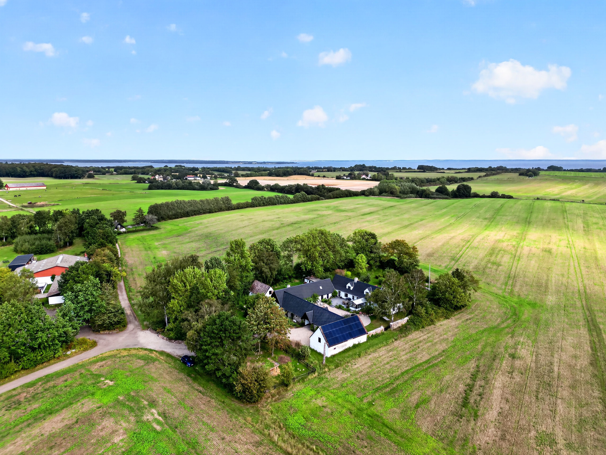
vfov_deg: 56.8
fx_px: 420
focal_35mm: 24
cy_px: 228
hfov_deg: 71.6
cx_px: 303
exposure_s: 1/2500
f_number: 1.7
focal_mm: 6.7
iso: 100
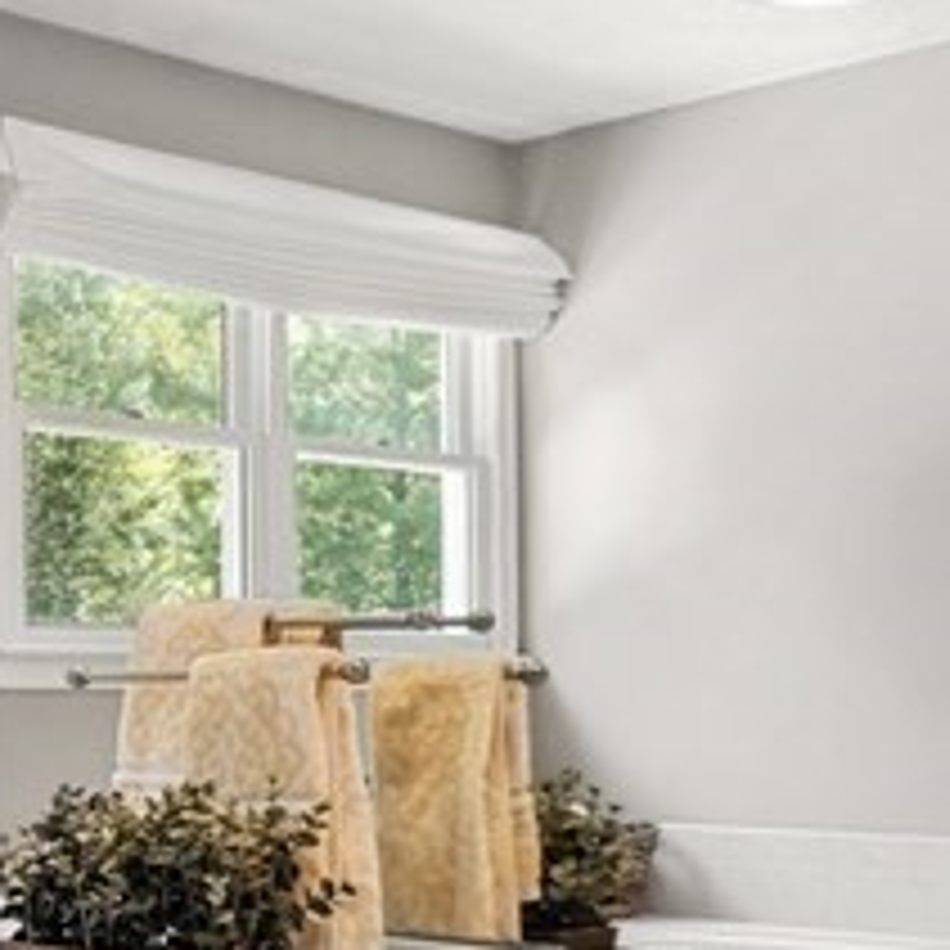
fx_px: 1925
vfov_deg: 27.3
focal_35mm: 62
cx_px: -486
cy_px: 732
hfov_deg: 22.6
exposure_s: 1/10
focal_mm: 10
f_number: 7.1
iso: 320
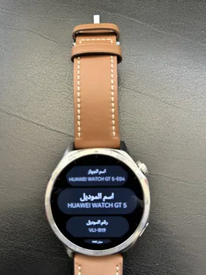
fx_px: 206
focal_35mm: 26
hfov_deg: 53.1
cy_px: 138
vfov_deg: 67.3
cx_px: 103
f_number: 1.5
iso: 250
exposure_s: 1/60
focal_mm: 5.7
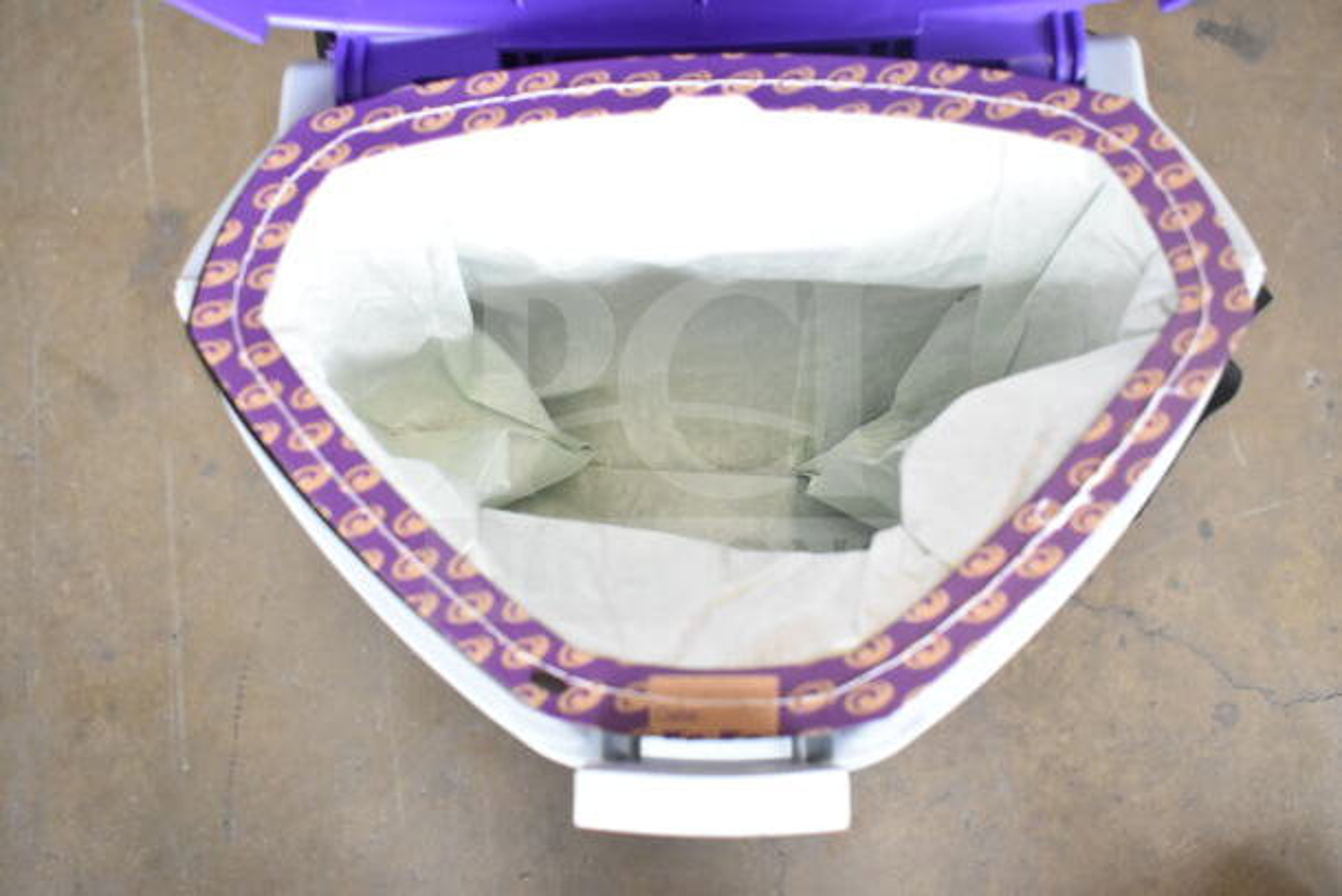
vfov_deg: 40.0
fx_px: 1230
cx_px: 671
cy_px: 448
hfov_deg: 57.2
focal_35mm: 33
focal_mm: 22
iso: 1600
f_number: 5
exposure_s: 1/100
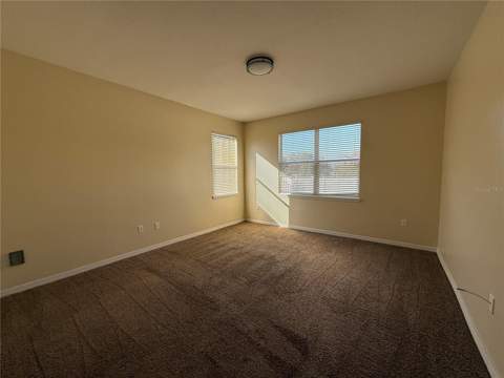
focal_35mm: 14
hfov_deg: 102.1
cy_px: 189
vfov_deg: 85.7
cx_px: 252
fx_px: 204
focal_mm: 2.22
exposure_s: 1/335
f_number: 2.2
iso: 64
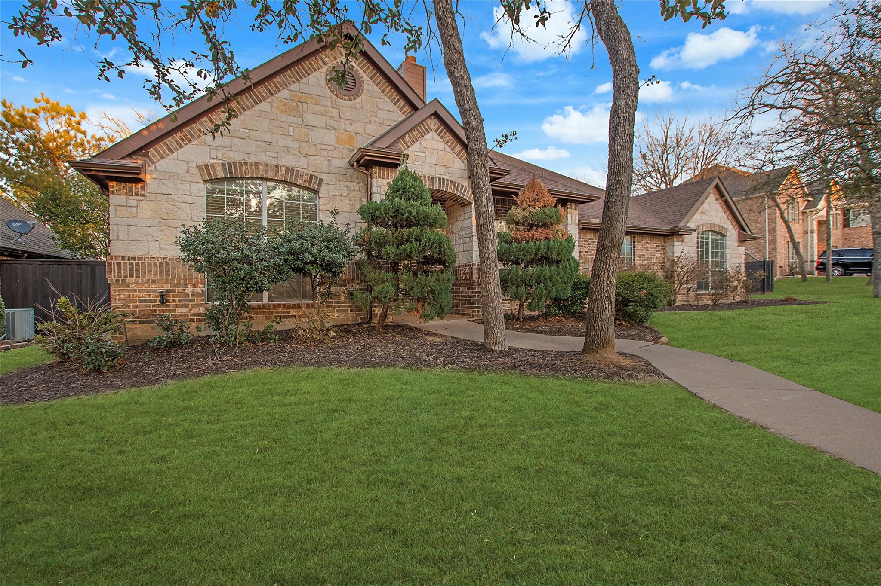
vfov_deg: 77.3
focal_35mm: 15
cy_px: 293
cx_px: 440
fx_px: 367
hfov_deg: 100.4
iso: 100
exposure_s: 1/40
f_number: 7.1
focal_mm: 10
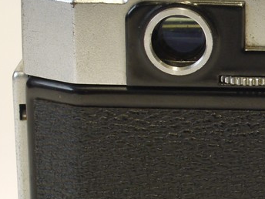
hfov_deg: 9.2
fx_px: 1600
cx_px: 403
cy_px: 159
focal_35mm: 209
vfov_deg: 7.1
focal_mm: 30
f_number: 8
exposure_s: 1/10
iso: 400
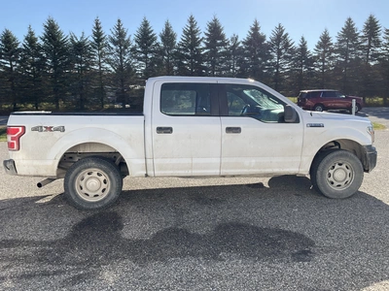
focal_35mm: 29
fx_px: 326
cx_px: 194
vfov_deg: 48.2
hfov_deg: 61.7
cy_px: 146
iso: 25
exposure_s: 1/1377
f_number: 1.8
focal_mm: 3
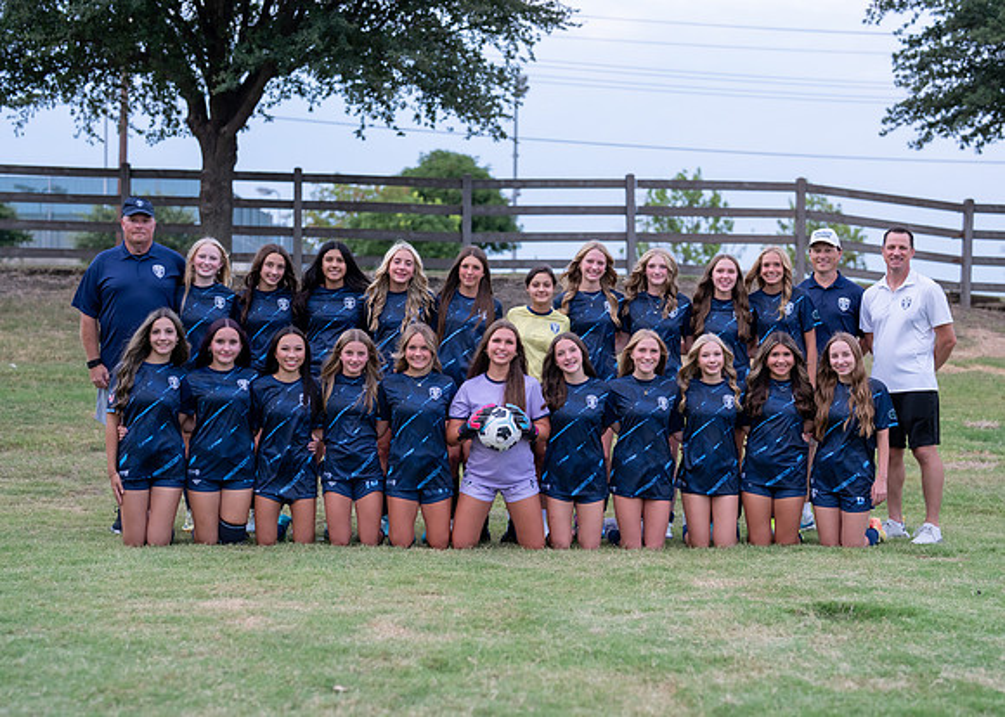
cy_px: 380
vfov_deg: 25.2
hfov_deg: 34.8
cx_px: 537
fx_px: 1602
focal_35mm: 56
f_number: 2.2
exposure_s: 1/640
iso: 800
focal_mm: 50
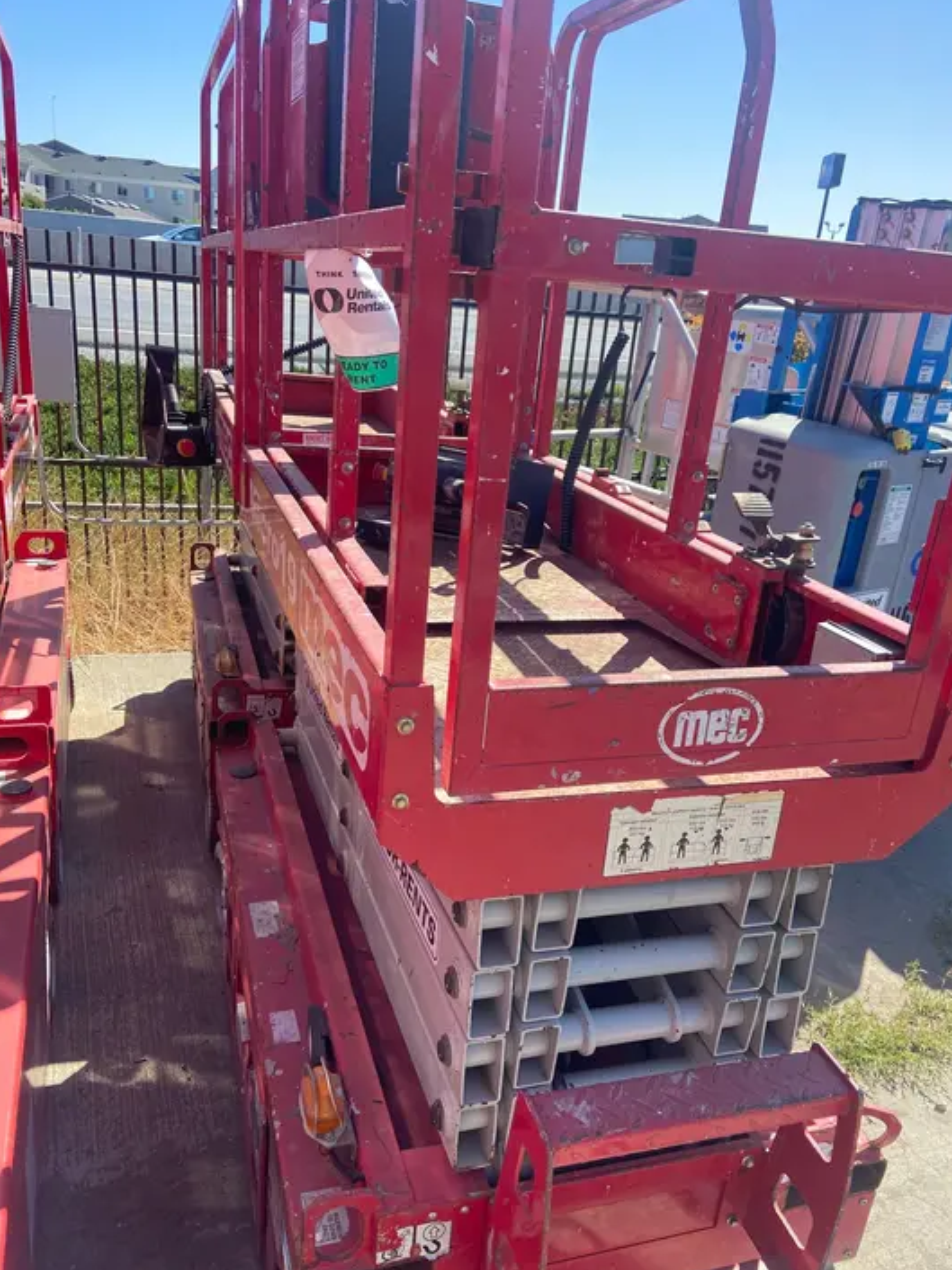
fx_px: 991
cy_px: 641
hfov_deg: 51.3
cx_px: 472
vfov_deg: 65.3
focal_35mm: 27
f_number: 1.8
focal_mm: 4.25
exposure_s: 1/1182
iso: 32
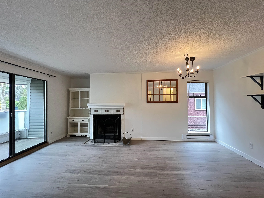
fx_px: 99
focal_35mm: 13
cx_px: 132
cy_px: 99
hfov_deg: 106.2
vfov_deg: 89.9
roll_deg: +0.9
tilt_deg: +1.0
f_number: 1.8
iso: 500
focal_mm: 1.57
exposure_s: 1/60
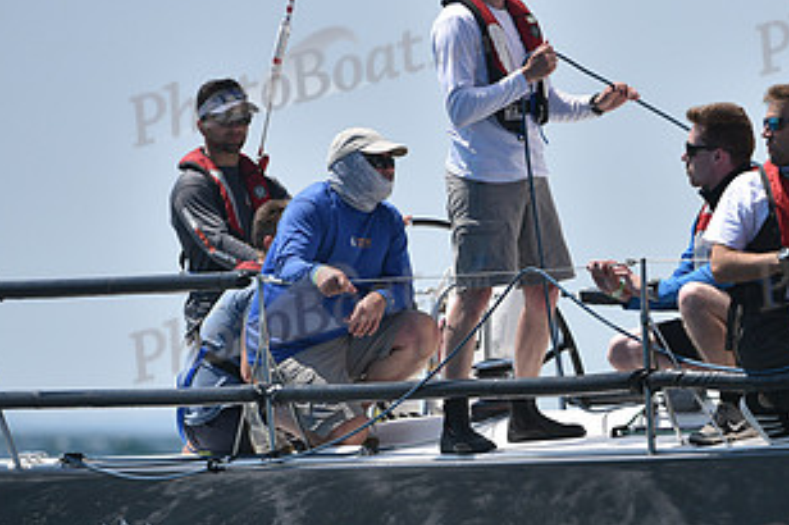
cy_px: 414
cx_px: 625
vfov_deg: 2.4
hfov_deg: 3.5
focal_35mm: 584
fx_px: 12792
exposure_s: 1/2500
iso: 320
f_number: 5
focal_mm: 310
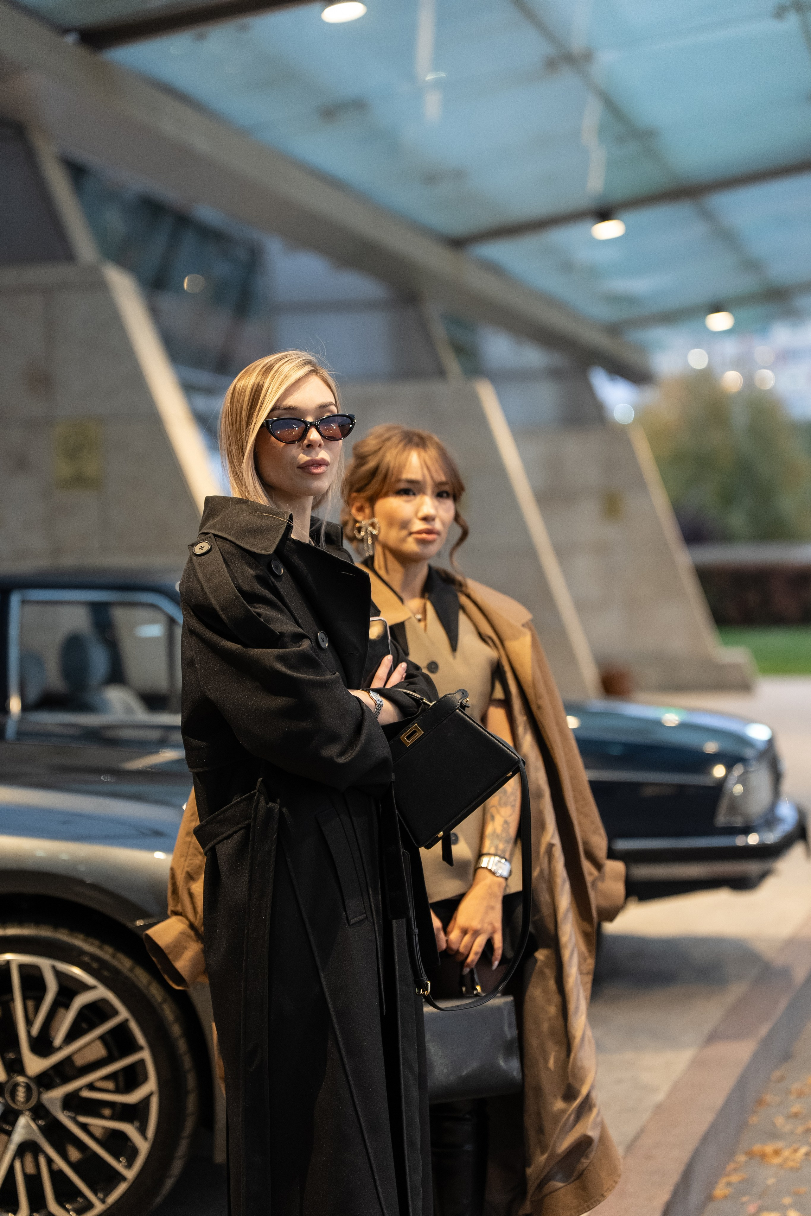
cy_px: 608
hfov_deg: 19.5
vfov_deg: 28.8
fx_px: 2365
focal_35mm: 70
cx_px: 406
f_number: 2
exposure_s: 1/60
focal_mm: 70
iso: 1000
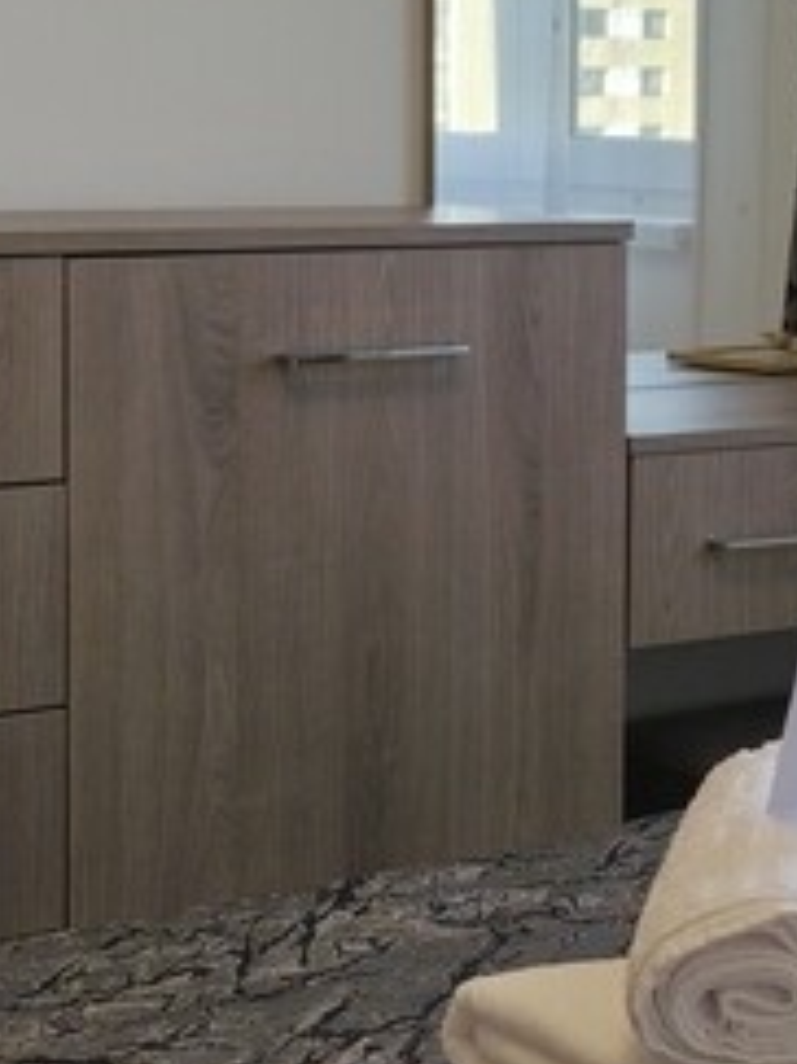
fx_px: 2980
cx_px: 994
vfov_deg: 20.1
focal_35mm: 97
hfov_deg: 14.7
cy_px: 289
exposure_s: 1/100
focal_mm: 6.3
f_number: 1.7
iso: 40
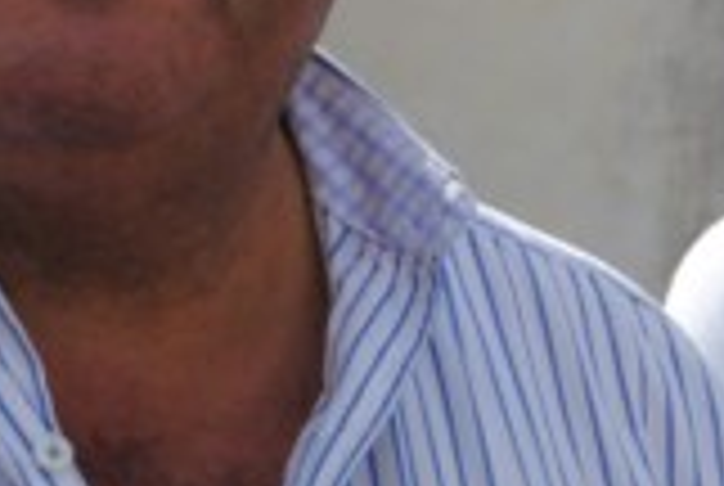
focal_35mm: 328
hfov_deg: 6.3
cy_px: 144
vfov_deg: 4.2
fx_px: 6608
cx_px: 711
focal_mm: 55
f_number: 9
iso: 100
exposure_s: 1/320
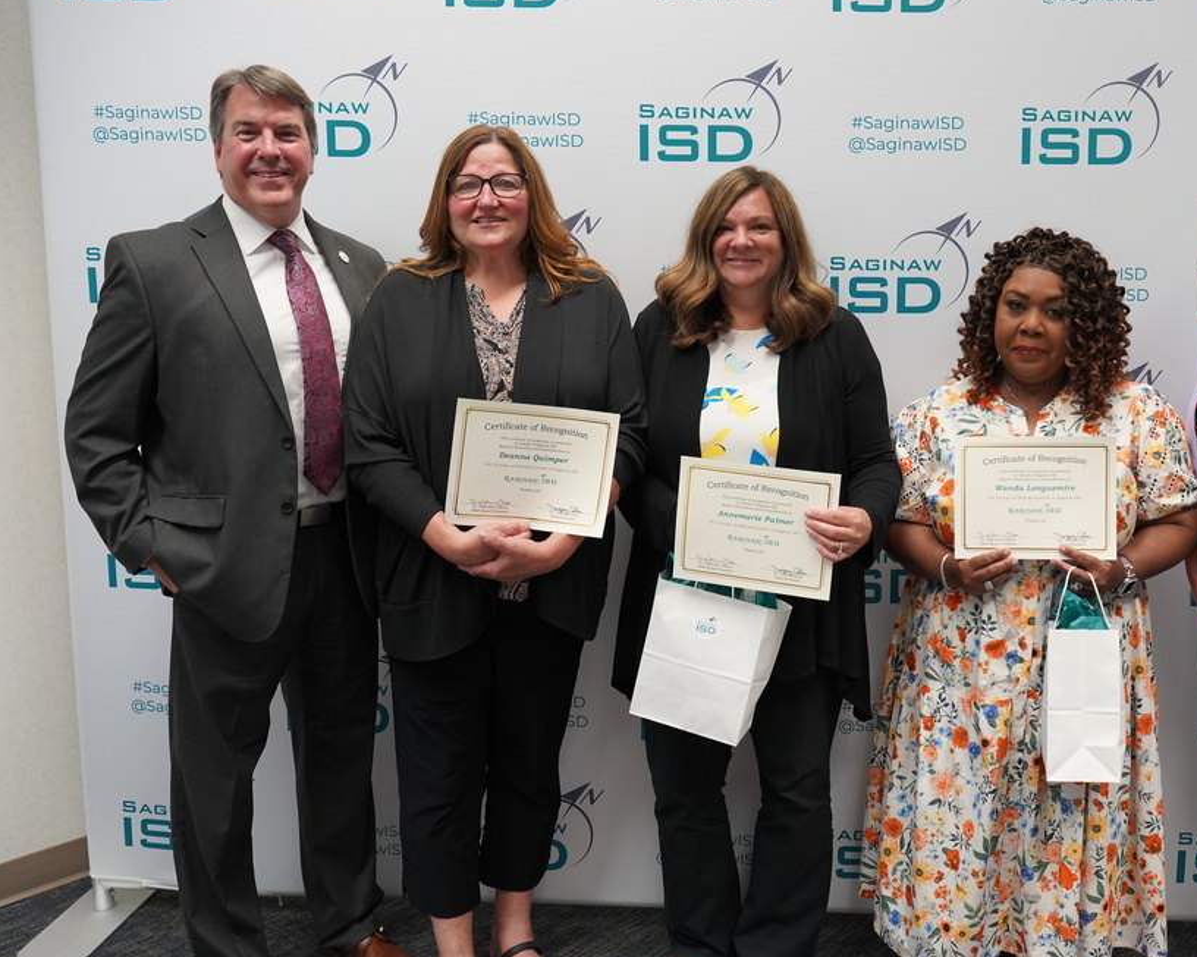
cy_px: 460
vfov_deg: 44.5
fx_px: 1169
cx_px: 748
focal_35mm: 33
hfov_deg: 53.6
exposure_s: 1/160
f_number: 4
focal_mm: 28
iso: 2000
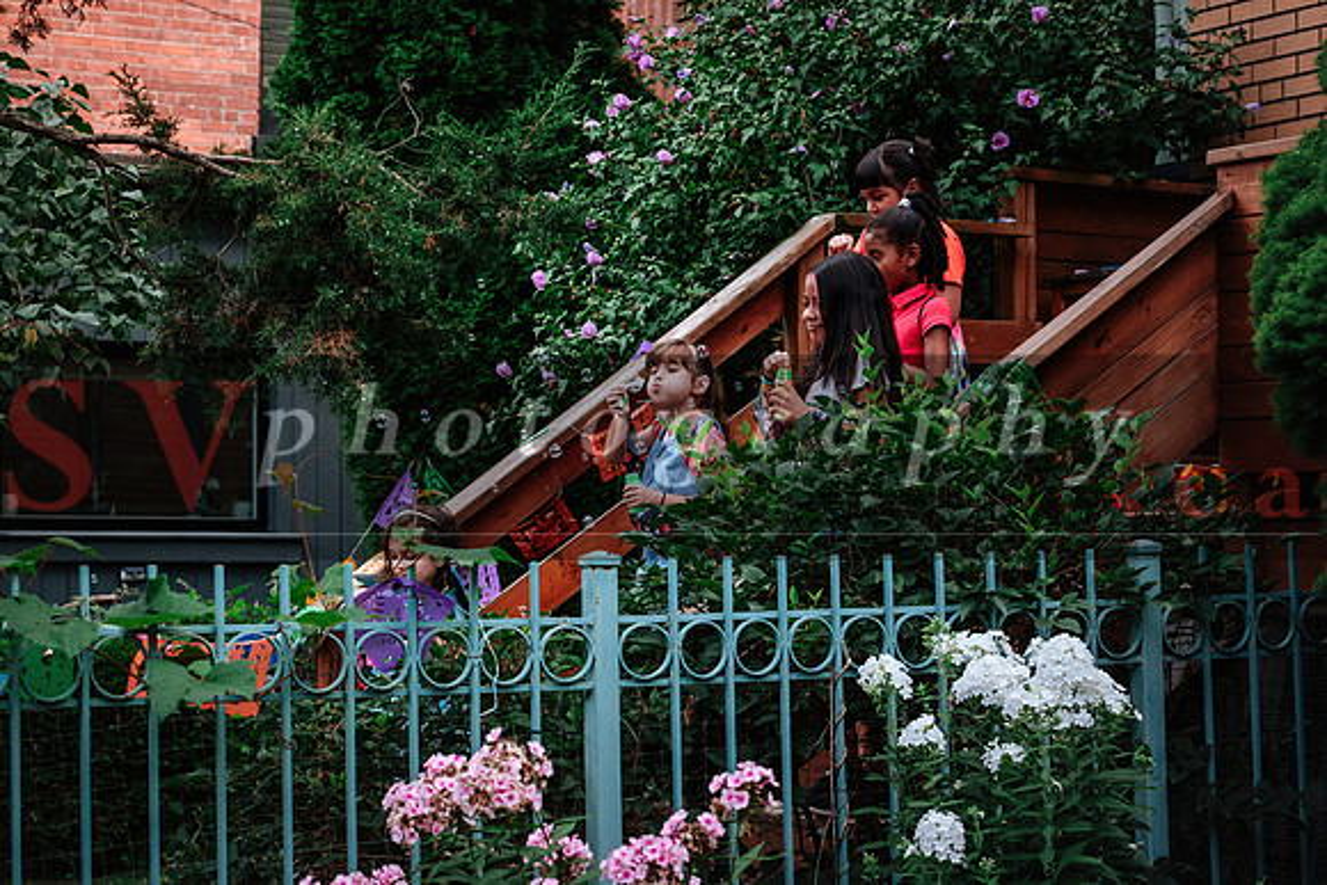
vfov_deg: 15.9
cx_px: 703
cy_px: 416
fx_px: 3165
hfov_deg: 23.7
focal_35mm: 86
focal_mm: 54.1
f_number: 4
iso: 400
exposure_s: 1/250
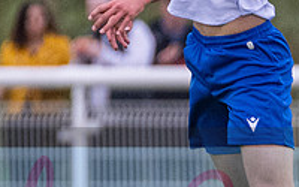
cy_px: 184
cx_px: 631
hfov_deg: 0.9
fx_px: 18693
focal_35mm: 2294
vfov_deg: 0.6
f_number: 2.8
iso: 1600
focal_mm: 300
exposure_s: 1/1600
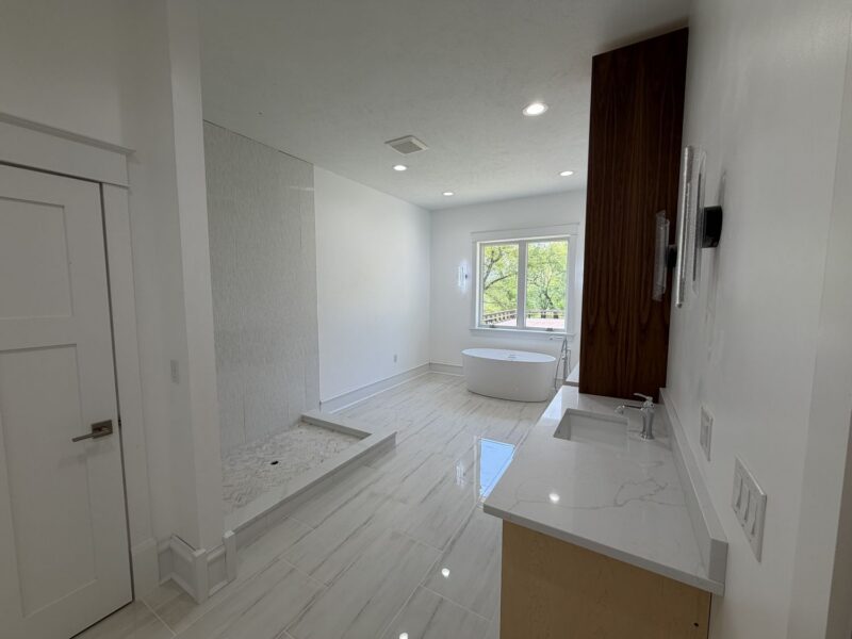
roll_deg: +0.0
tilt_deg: -3.3
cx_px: 426
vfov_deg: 85.7
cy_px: 320
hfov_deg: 102.1
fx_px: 345
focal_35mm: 14
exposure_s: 1/120
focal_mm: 2.22
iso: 50
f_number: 2.2
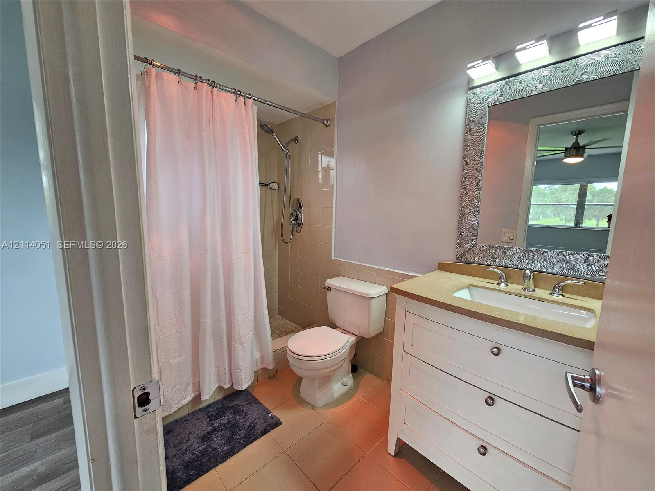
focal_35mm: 13
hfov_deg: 106.2
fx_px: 246
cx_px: 328
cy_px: 246
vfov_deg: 89.9
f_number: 2.2
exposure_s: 1/60
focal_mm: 2.2
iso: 80
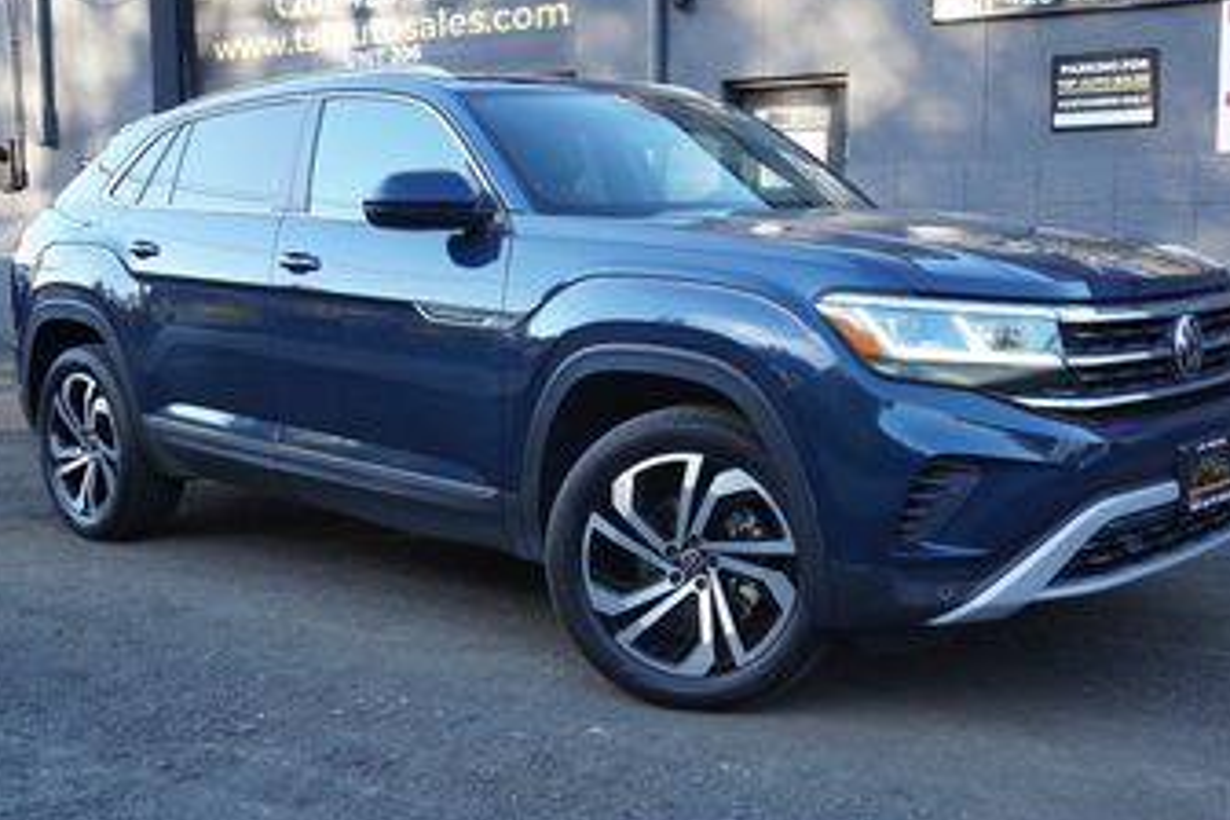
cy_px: 403
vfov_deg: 30.1
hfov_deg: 44.0
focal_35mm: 45
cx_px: 644
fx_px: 1524
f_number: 9
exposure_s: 1/250
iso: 2500
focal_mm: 25
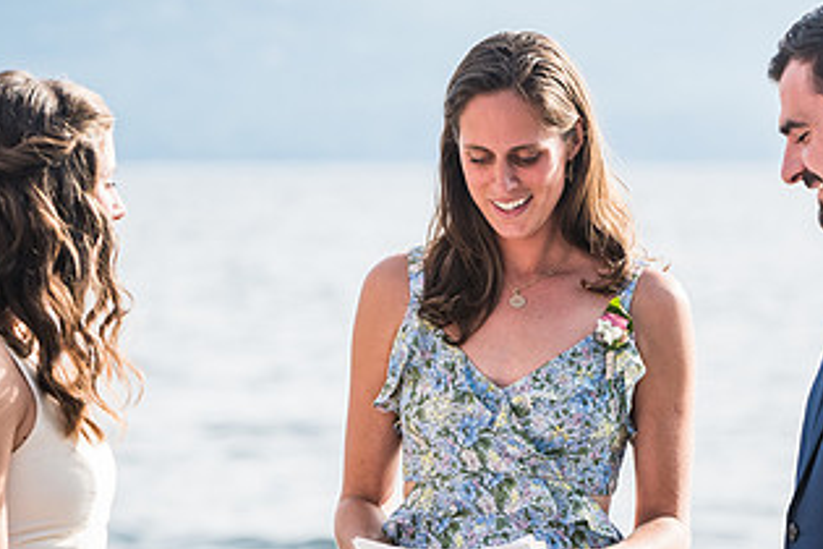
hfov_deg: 6.0
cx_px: 512
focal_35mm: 345
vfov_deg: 4.0
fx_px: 7886
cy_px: 286
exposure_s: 1/640
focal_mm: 125
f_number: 4
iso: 200
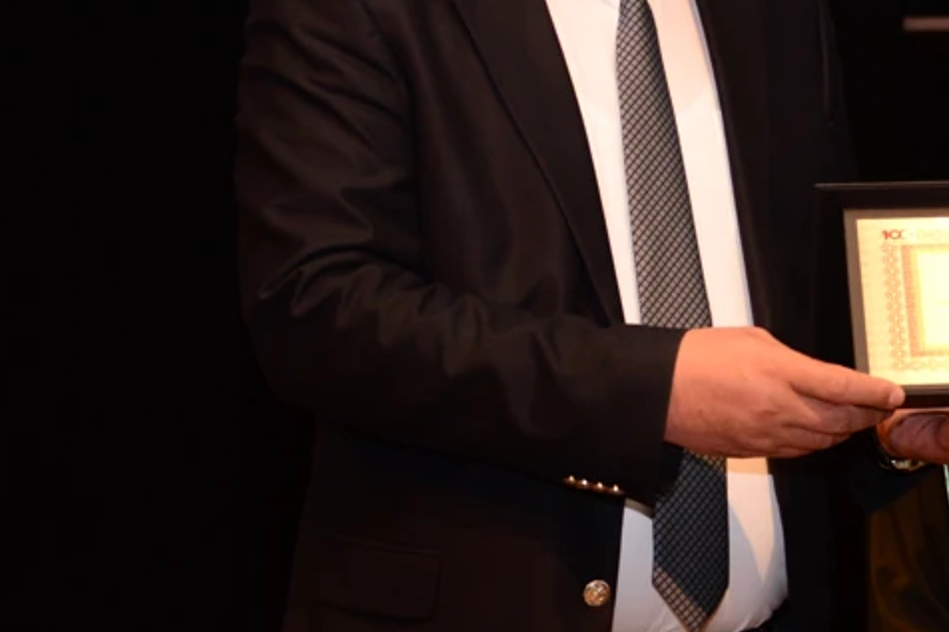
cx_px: 909
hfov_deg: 12.6
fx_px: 4242
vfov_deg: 8.5
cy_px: 158
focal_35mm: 161
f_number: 4.5
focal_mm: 58
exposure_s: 1/200
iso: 1600
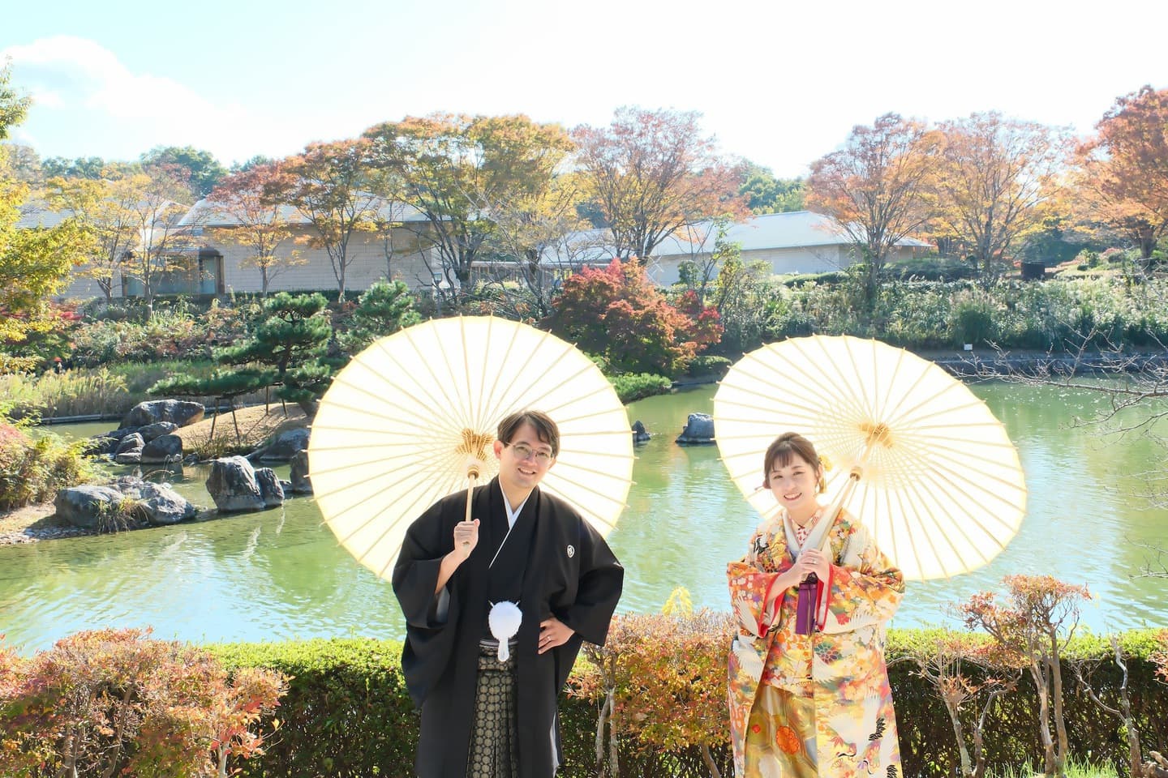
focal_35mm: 36
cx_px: 584
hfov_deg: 53.1
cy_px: 389
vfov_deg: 36.9
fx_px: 1168
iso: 800
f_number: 7.1
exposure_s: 1/250
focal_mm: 24
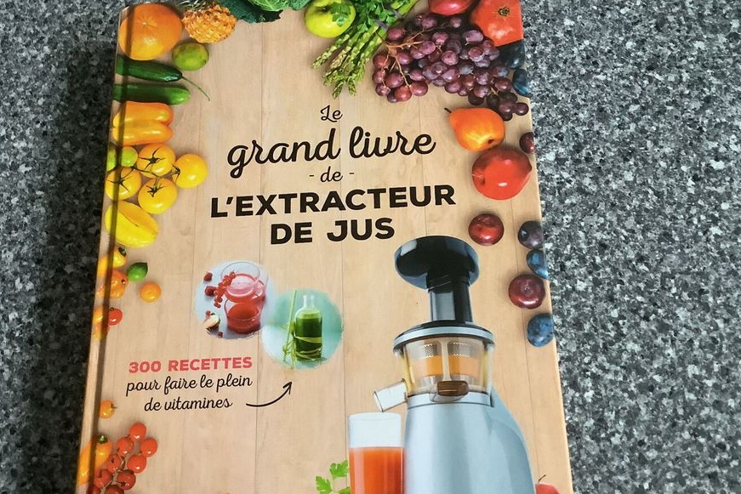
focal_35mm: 37
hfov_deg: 51.9
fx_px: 762
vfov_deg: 35.9
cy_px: 283
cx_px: 351
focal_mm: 3.3
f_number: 2.4
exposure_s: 1/40
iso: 400
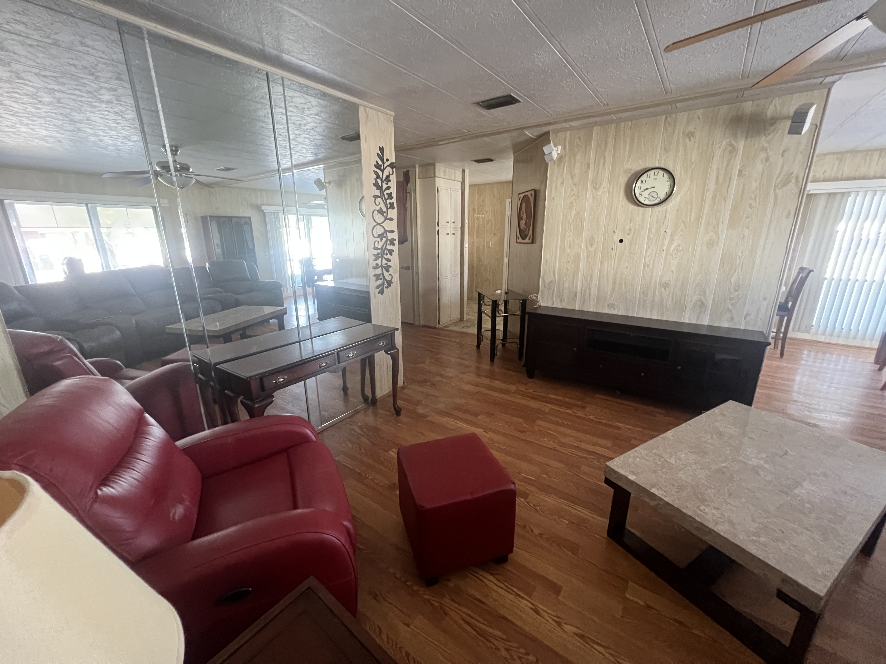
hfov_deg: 106.2
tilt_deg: -16.3
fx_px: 333
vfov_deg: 89.9
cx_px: 443
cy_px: 332
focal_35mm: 13
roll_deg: +0.5
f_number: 1.8
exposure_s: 1/40
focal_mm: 1.57
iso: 1250
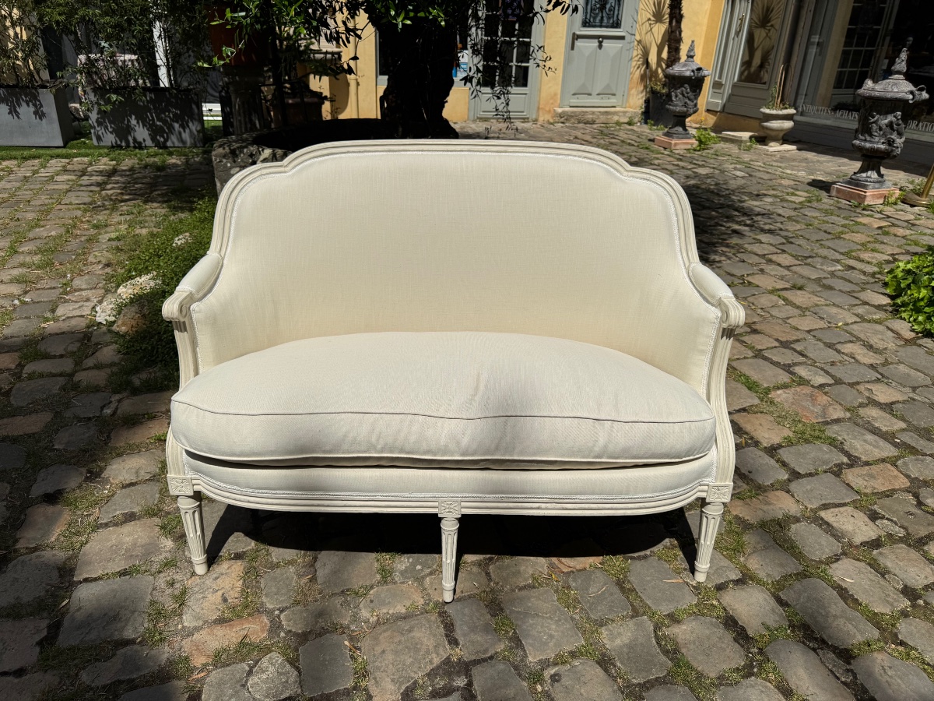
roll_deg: -2.3
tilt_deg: -25.7
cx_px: 467
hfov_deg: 71.6
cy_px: 350
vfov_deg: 56.8
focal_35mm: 24
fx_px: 648
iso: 64
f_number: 1.78
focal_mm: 6.76
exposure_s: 1/12346
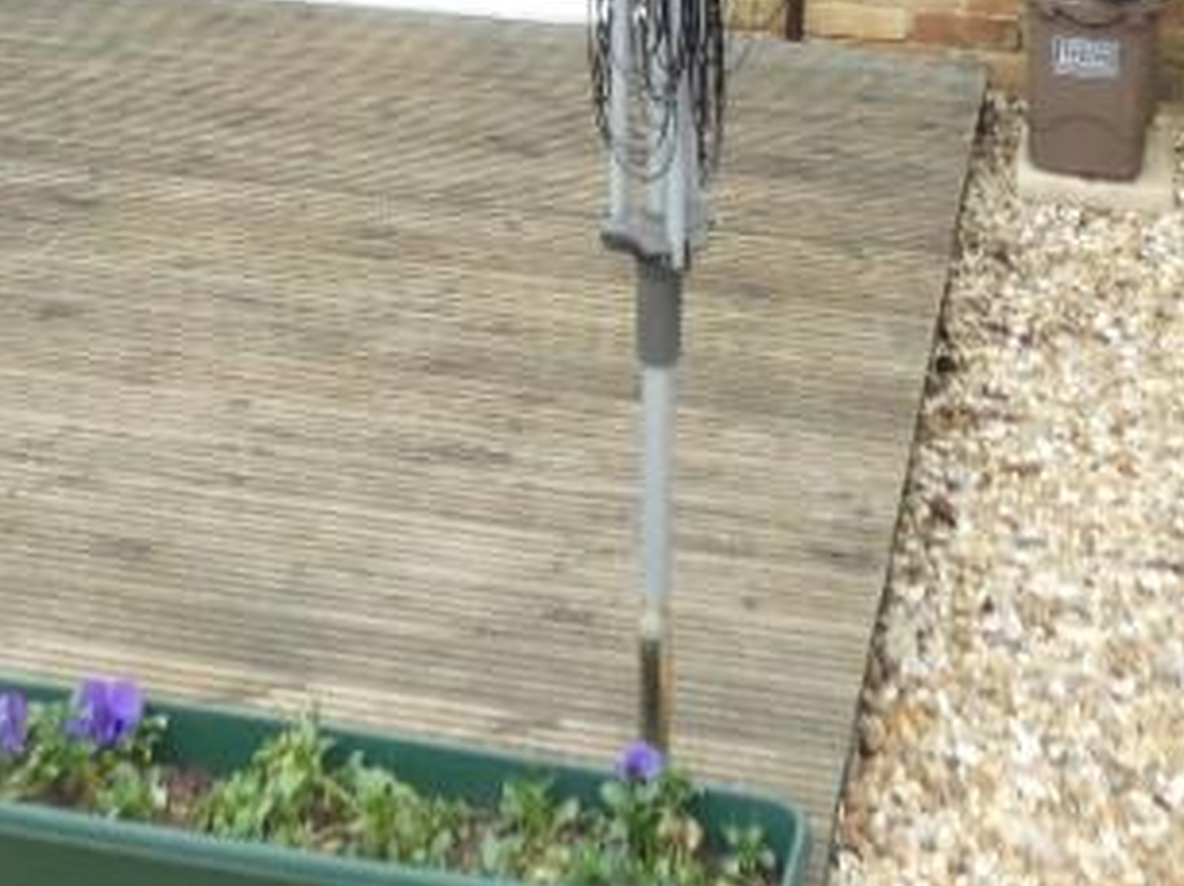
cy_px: -457
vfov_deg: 19.1
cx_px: 584
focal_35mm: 67
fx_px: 2290
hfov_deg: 29.0
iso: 80
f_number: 2.8
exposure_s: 1/125
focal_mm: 3.6
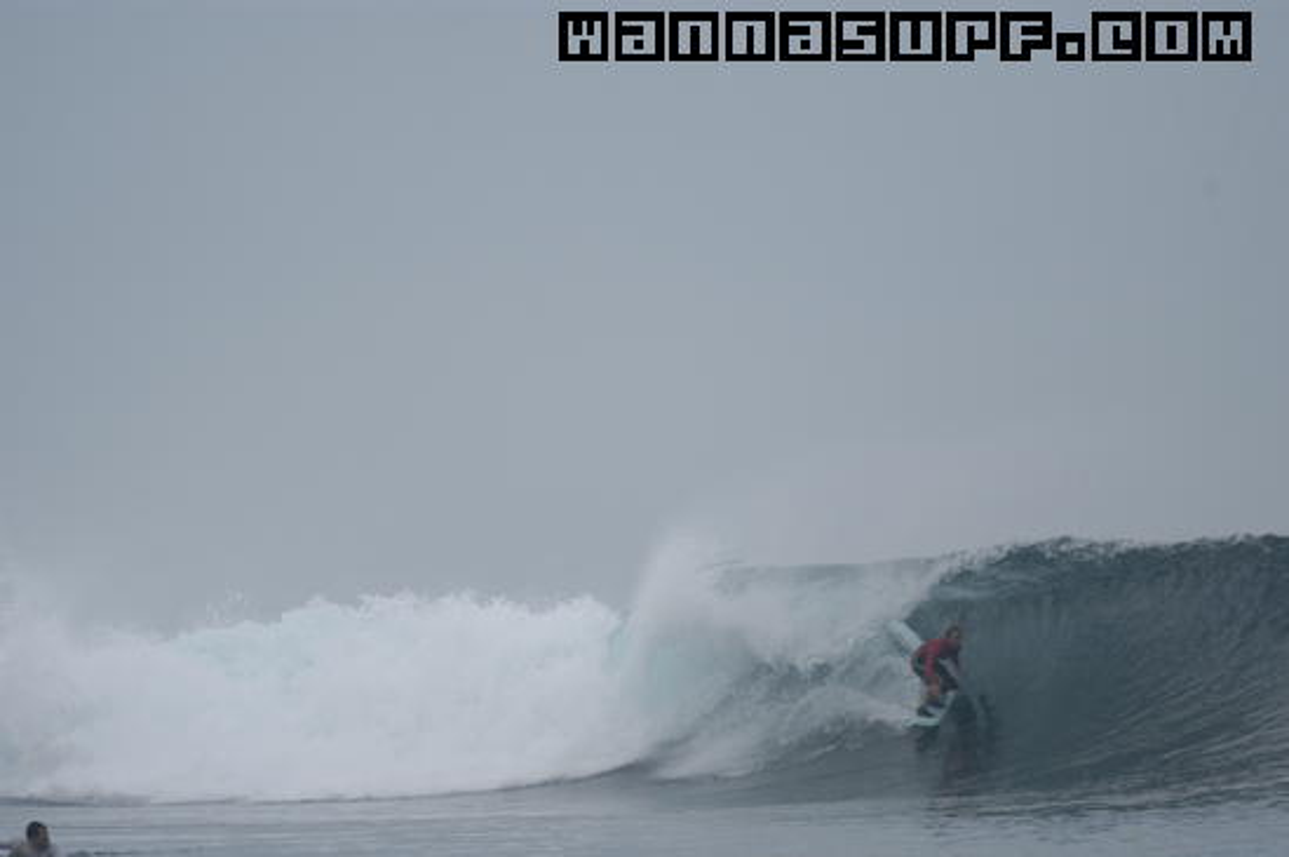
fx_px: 16098
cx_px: 644
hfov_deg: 4.6
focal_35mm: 450
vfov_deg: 3.0
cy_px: 428
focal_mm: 300
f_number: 2.8
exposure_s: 1/2500
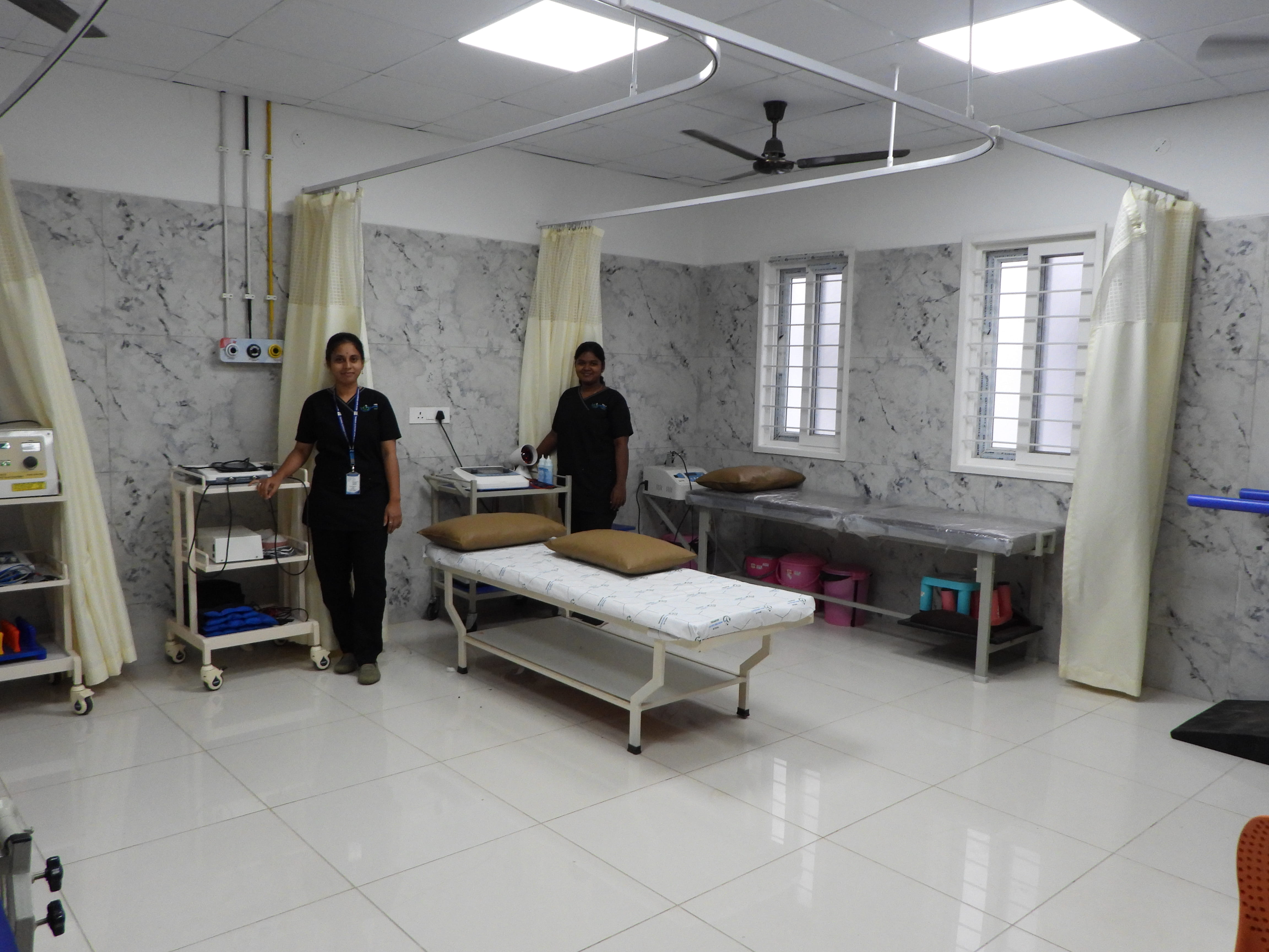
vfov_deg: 53.1
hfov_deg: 67.3
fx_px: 953
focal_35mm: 26
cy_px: 476
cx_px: 634
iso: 400
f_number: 2.8
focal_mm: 4.7
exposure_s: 1/125
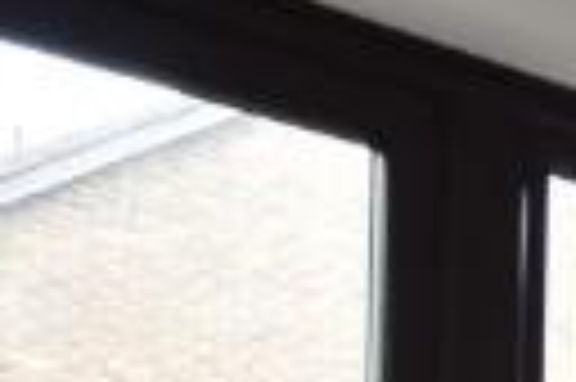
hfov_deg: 13.1
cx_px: 1368
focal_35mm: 120
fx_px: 1918
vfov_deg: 10.1
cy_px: 870
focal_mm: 10
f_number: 5.6
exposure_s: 1/125
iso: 500
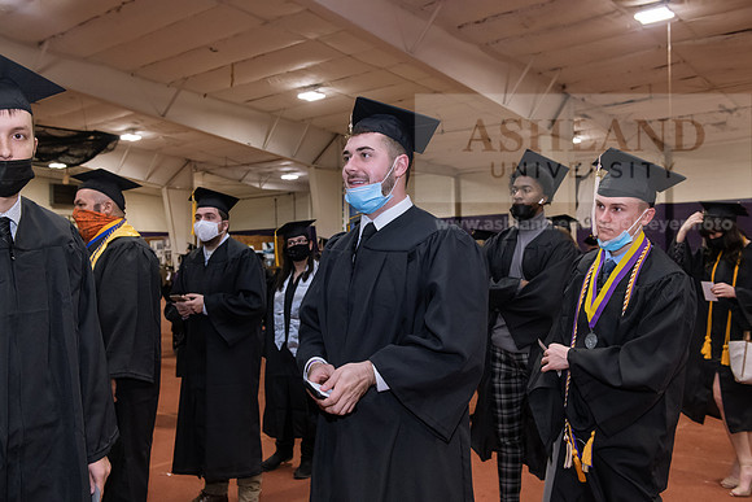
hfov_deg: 54.4
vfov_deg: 37.9
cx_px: 376
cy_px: 251
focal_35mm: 35
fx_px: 731
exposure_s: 1/160
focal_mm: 35
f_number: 5.6
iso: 2500
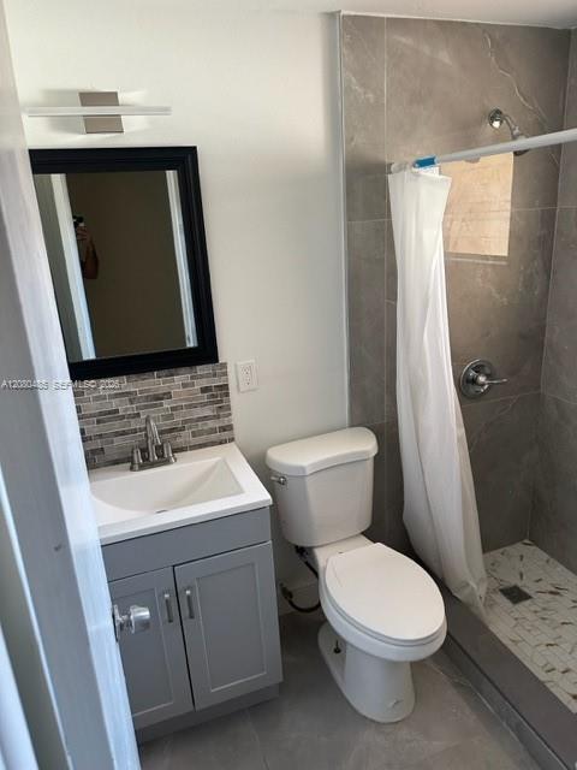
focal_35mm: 24
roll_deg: +2.5
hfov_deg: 56.8
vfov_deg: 71.6
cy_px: 385
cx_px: 288
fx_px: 533
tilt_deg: -17.3
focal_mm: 6.86
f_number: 1.78
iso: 250
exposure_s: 1/84
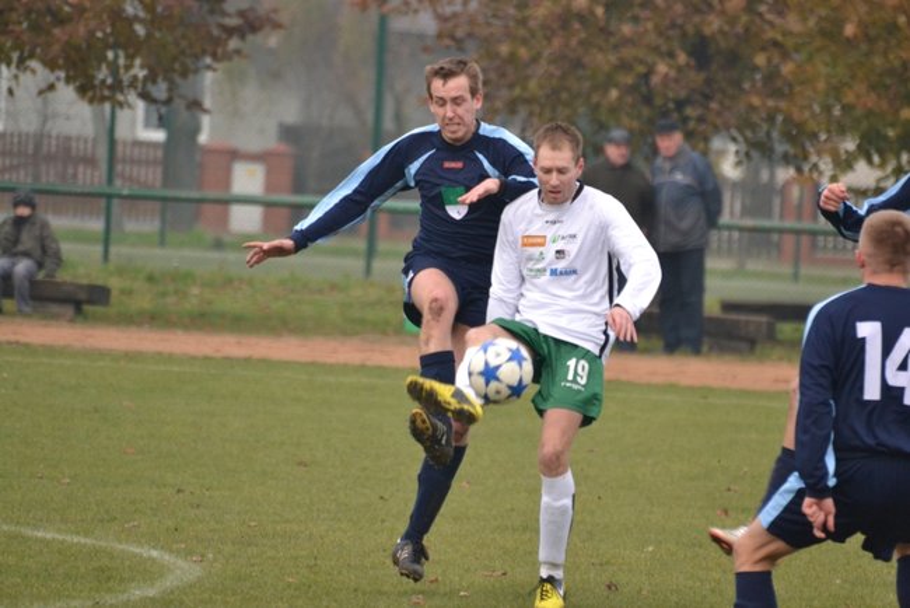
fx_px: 11379
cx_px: 455
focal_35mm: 450
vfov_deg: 3.1
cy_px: 304
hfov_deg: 4.6
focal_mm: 300
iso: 1600
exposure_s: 1/640
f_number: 5.6
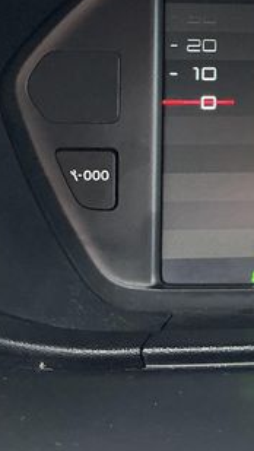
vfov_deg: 26.0
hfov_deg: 12.6
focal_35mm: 79
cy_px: 53
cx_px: 569
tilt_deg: -15.9
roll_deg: -4.5
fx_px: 945
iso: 50
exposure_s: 1/122
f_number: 1.8
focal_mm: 3
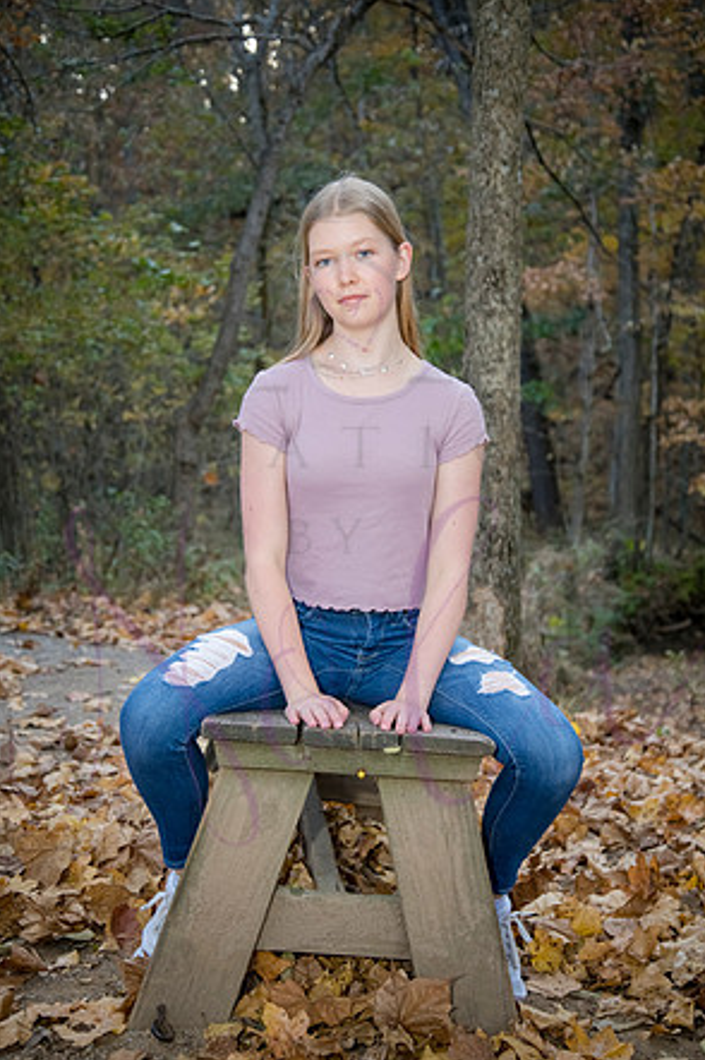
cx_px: 357
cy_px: 532
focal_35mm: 53
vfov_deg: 37.5
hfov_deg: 25.5
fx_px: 1559
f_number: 5
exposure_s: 1/250
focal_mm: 52
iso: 800
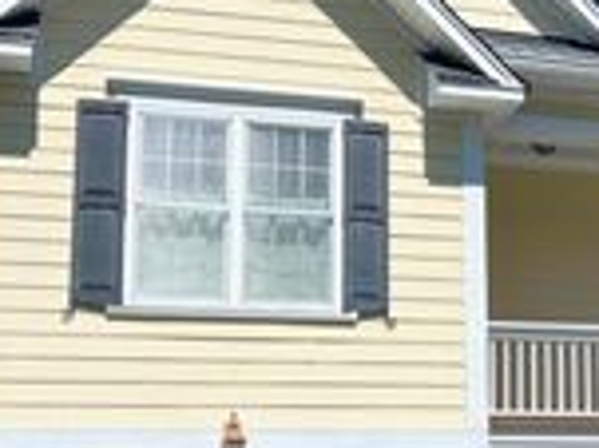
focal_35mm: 86
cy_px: 256
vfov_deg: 17.1
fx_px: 1487
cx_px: 690
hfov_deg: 21.4
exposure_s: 1/5319
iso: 50
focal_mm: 5.7
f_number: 1.5
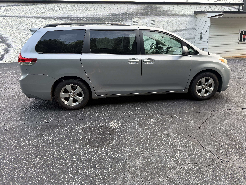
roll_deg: +0.5
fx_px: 171
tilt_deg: -13.7
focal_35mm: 24
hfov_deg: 71.6
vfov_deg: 56.8
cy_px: 92
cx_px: 123
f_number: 1.78
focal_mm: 6.76
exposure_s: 1/507
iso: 80
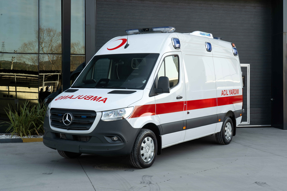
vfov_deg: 27.5
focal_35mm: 49
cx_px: 144
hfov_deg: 40.3
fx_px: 391
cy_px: 96
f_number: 16
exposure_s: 1/8
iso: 100
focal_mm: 49
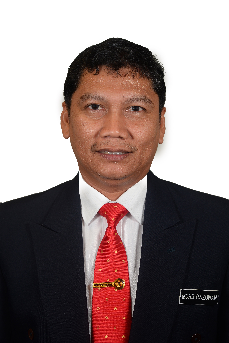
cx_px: 114
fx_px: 477
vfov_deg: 39.6
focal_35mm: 50
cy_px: 172
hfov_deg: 27.0
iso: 250
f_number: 5.6
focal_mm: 50
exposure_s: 1/100
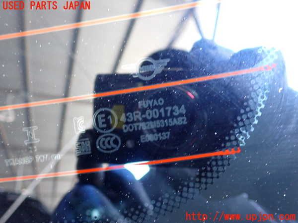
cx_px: 149
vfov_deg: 46.8
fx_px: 258
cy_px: 112
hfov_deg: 60.0
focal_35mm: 30
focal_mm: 5.4
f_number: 2.3
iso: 800
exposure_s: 1/20
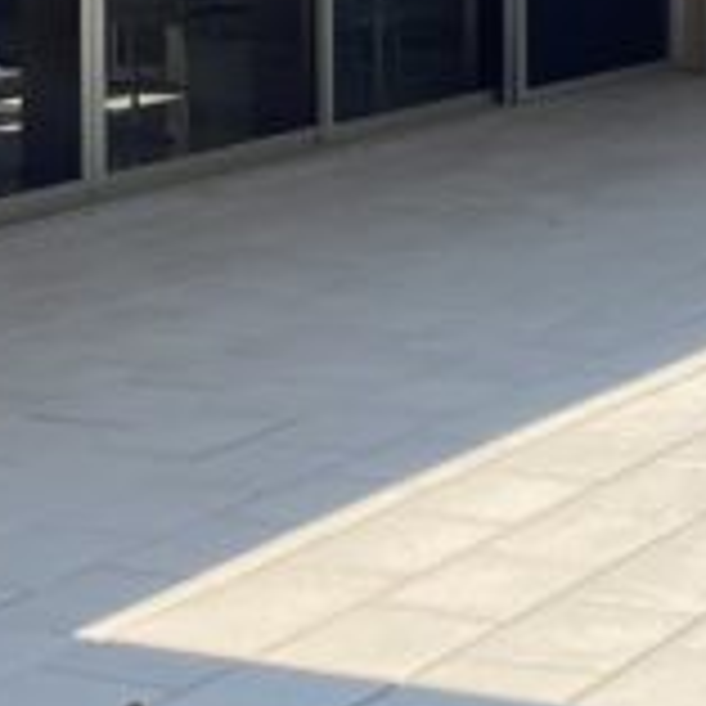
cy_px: -144
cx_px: 369
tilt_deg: -2.4
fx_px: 3461
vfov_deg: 11.4
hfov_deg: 11.6
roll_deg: +2.5
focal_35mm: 150
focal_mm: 4.25
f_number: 1.8
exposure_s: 1/1927
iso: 32
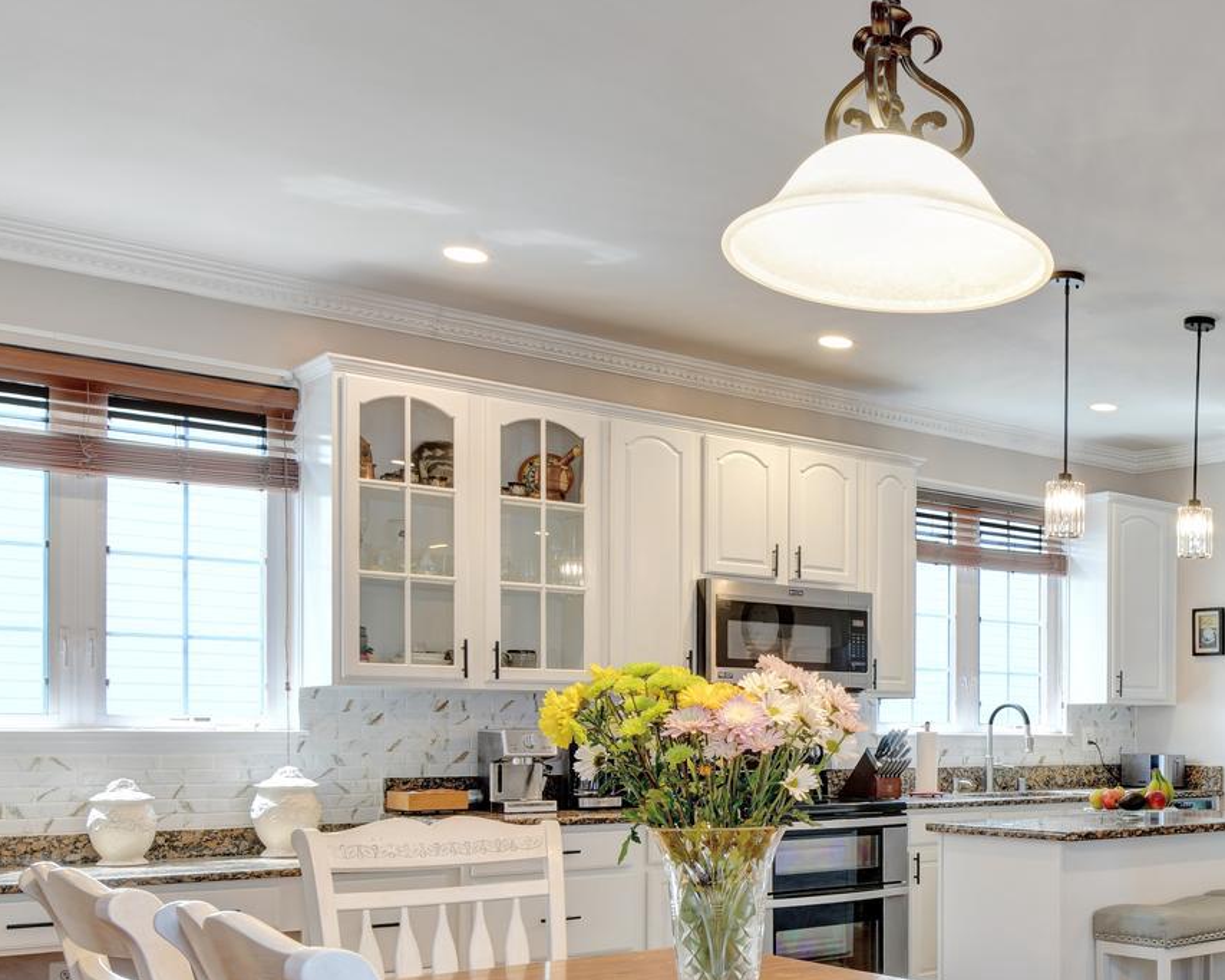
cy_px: 908
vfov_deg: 38.0
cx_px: 1188
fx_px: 1305
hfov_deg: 43.9
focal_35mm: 36
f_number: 14
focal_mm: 16
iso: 100
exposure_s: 1.3
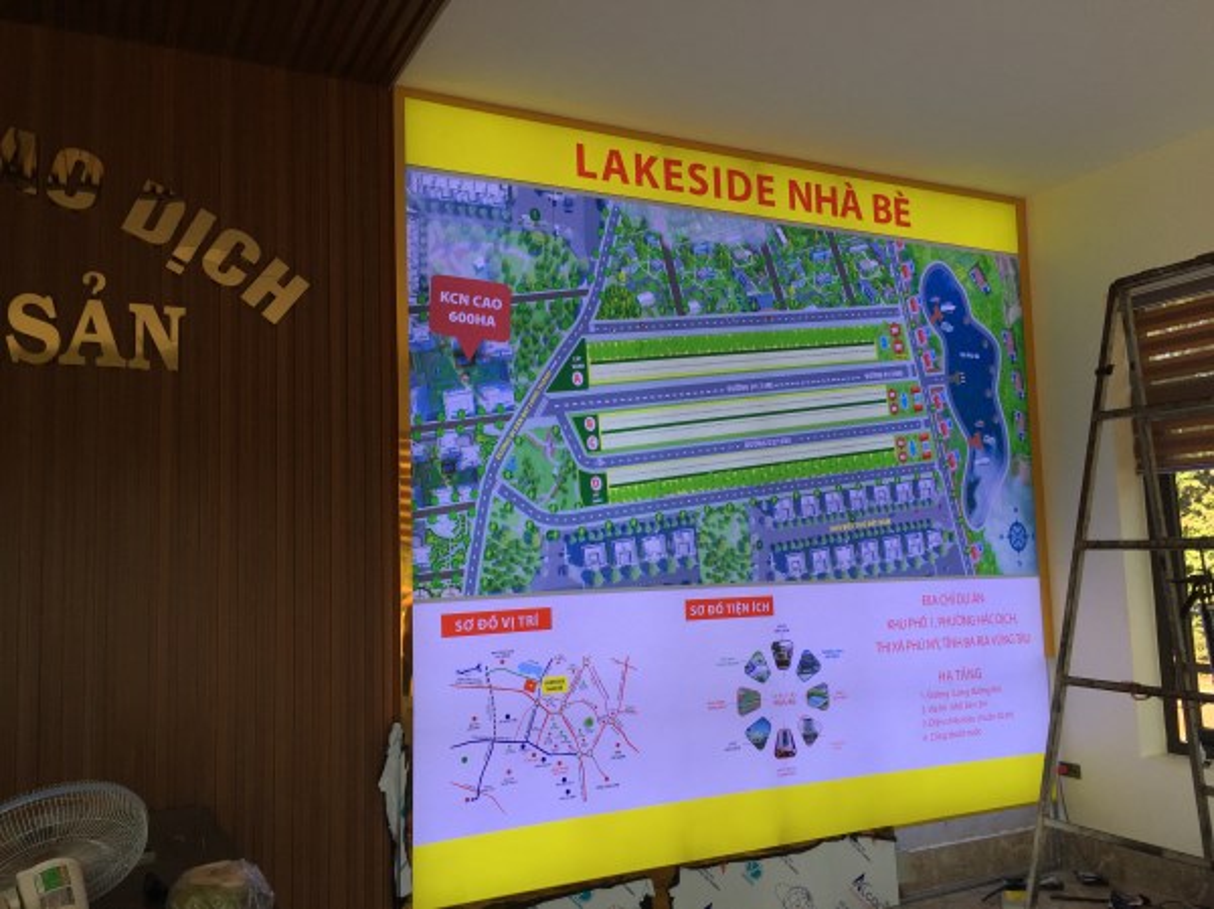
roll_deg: +0.0
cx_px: 607
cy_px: 454
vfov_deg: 48.2
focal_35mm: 29
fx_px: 1016
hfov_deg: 61.7
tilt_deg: +7.7
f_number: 2.2
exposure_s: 1/549
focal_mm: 4.15
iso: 32
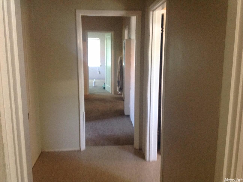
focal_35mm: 35
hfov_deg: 52.7
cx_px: 122
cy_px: 91
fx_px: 245
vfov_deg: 40.6
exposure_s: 1/15
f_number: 2.4
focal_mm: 4.28
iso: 320
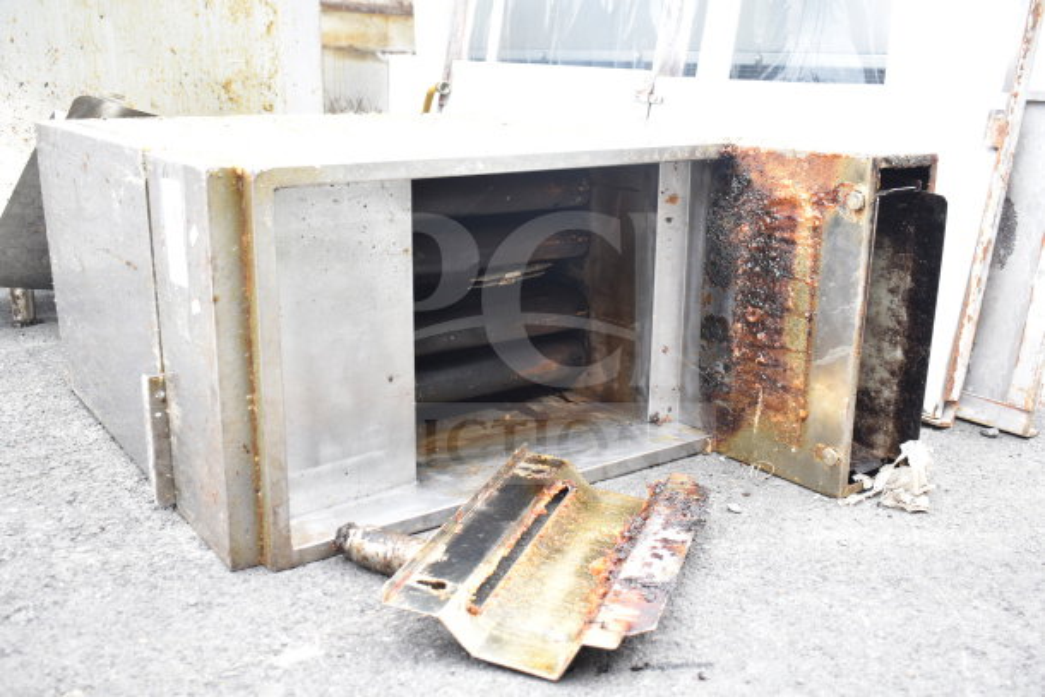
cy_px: 348
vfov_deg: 36.9
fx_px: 1045
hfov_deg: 53.1
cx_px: 522
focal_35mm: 36
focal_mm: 24
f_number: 3.8
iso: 200
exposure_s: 1/60
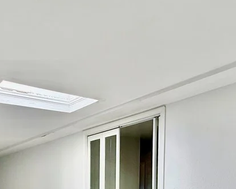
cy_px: 206
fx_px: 237
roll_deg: -0.8
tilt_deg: -0.8
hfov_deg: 52.4
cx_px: 91
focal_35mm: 34
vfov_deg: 36.8
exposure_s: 1/99
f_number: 2.2
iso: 80
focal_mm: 2.22
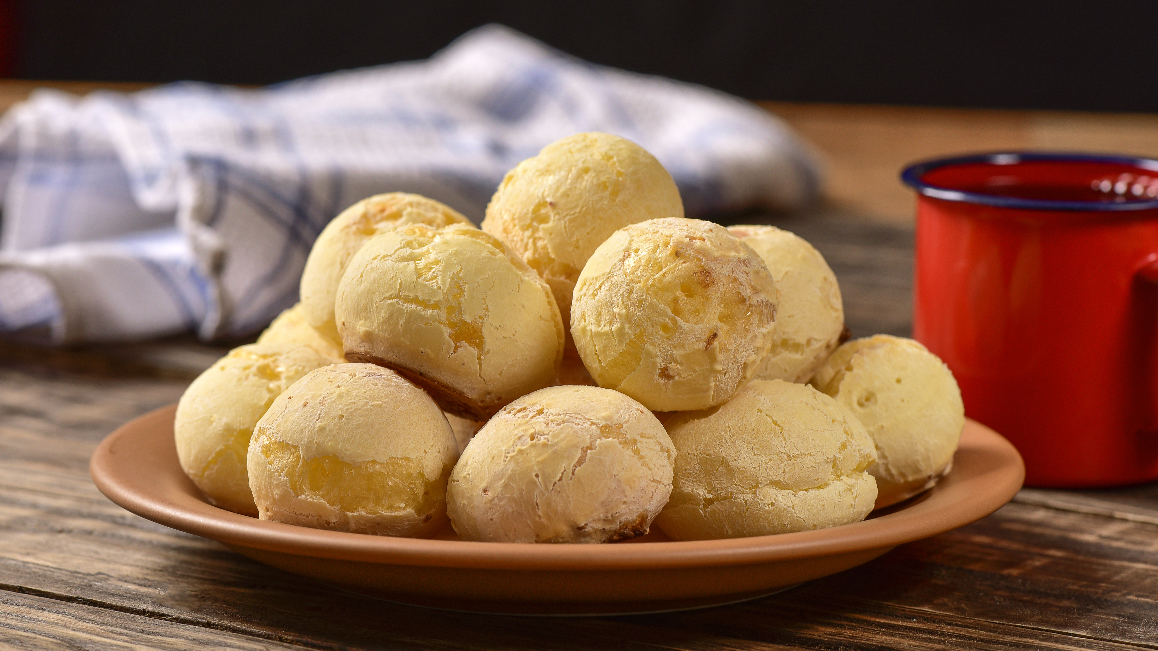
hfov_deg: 19.3
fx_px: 3408
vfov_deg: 10.9
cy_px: 342
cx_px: 580
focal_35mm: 111
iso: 100
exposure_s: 1/90
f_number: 9.5
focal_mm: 105
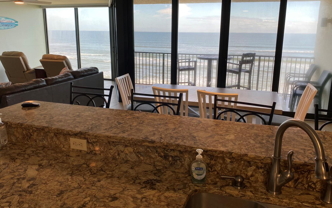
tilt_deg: -12.6
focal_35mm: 29
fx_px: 262
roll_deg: -0.1
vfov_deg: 43.1
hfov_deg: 64.6
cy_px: 93
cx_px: 173
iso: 32
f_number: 1.8
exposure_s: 1/154
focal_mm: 4.25
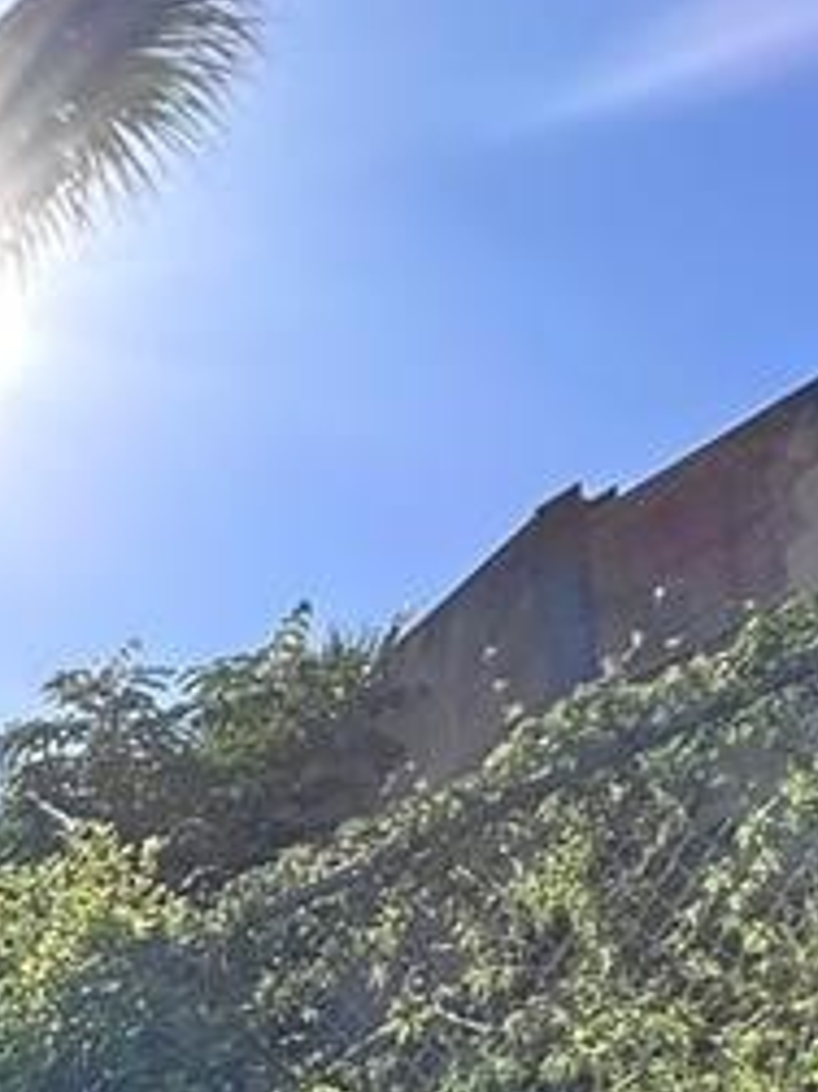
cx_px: -1014
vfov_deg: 23.5
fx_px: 2113
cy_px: 1618
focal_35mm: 67
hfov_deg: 15.3
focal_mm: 2.22
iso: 40
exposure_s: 1/824
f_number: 2.2
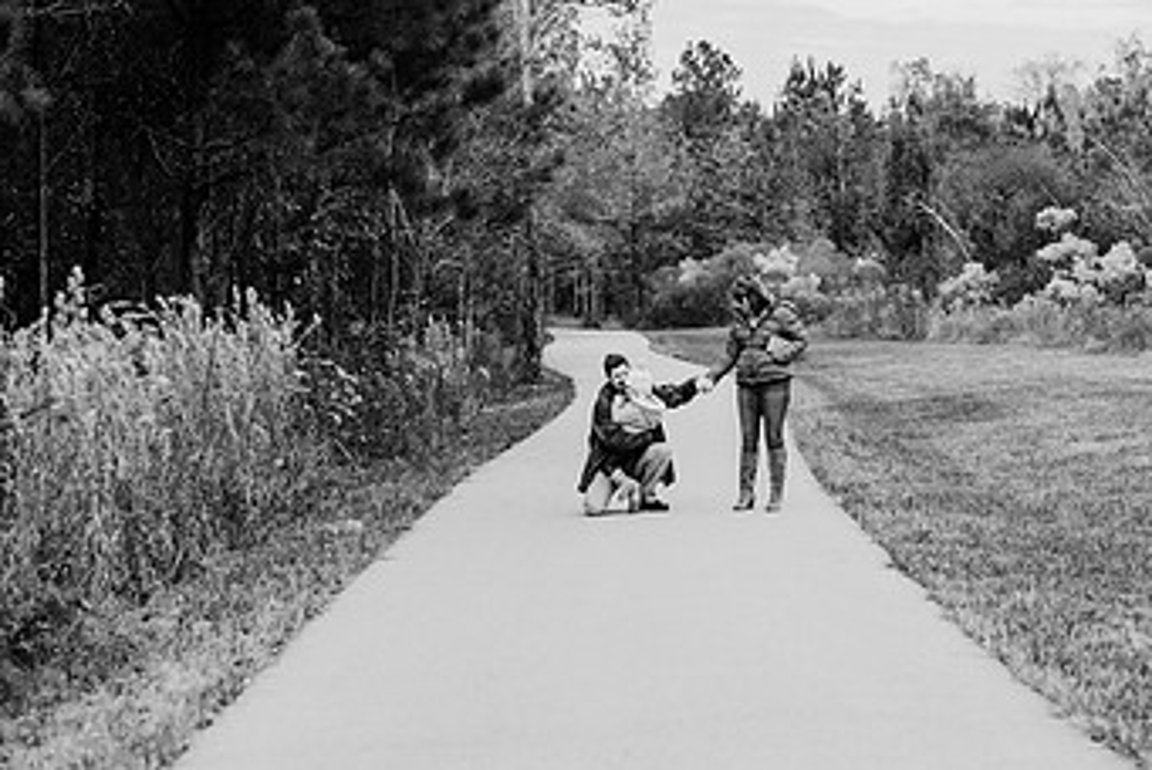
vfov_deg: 16.1
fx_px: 2722
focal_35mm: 85
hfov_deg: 23.7
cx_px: 797
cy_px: 383
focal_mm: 50
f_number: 2.2
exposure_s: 1/800
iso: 320
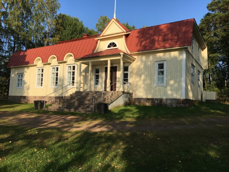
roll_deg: -2.6
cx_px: 114
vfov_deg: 48.2
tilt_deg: +5.3
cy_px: 86
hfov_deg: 61.7
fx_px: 192
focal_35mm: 29
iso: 25
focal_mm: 4.15
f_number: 2.2
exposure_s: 1/1425
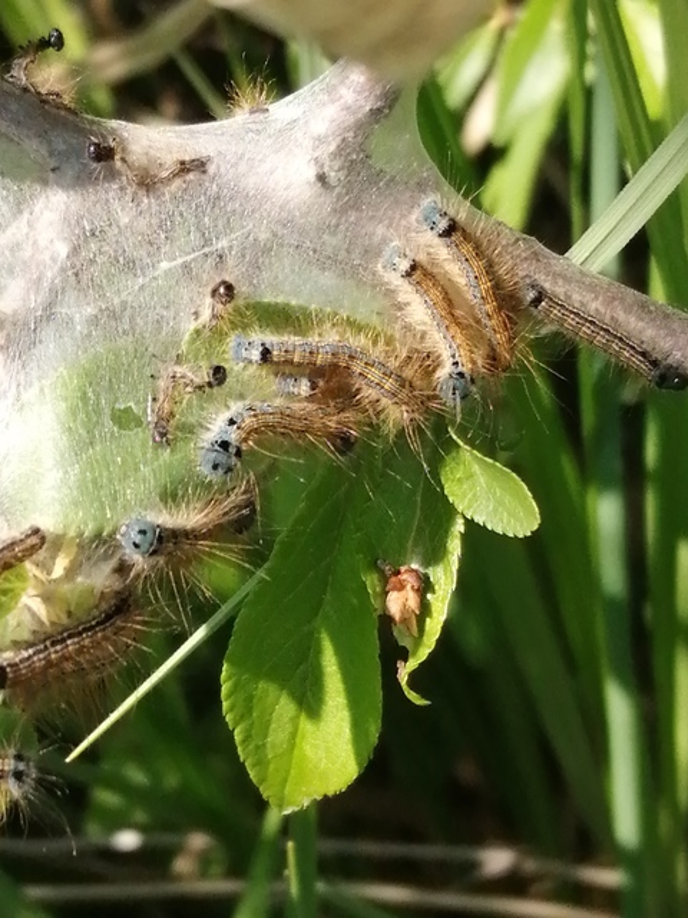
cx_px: 344
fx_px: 2624
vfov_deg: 19.8
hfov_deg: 14.9
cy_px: 459
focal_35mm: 99
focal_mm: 3.46
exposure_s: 1/655
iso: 50
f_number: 1.8
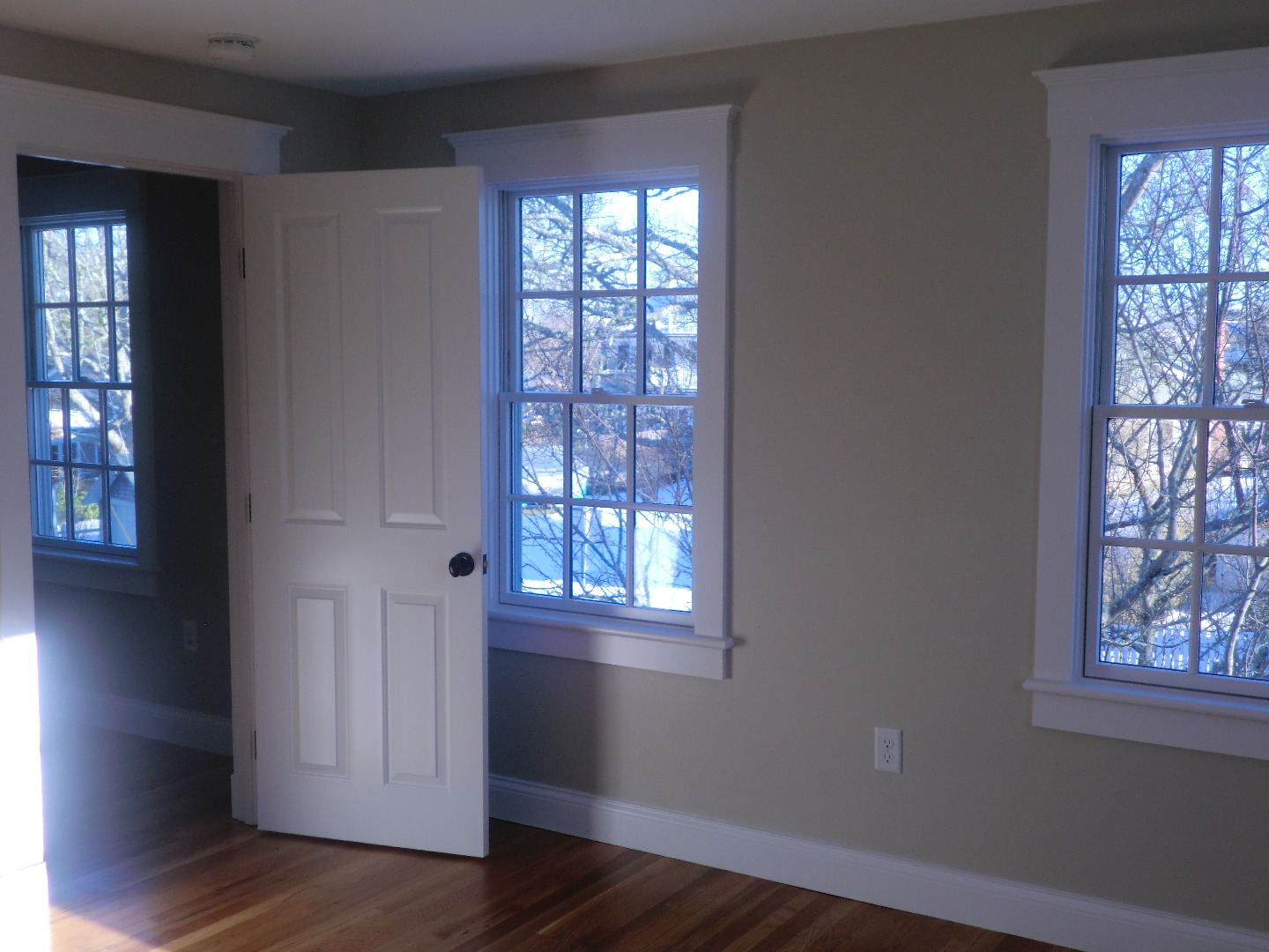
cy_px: 476
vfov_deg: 37.7
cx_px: 634
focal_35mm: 38
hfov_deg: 49.0
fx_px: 1393
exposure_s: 1/60
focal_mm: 6.9
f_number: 3.9
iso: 50
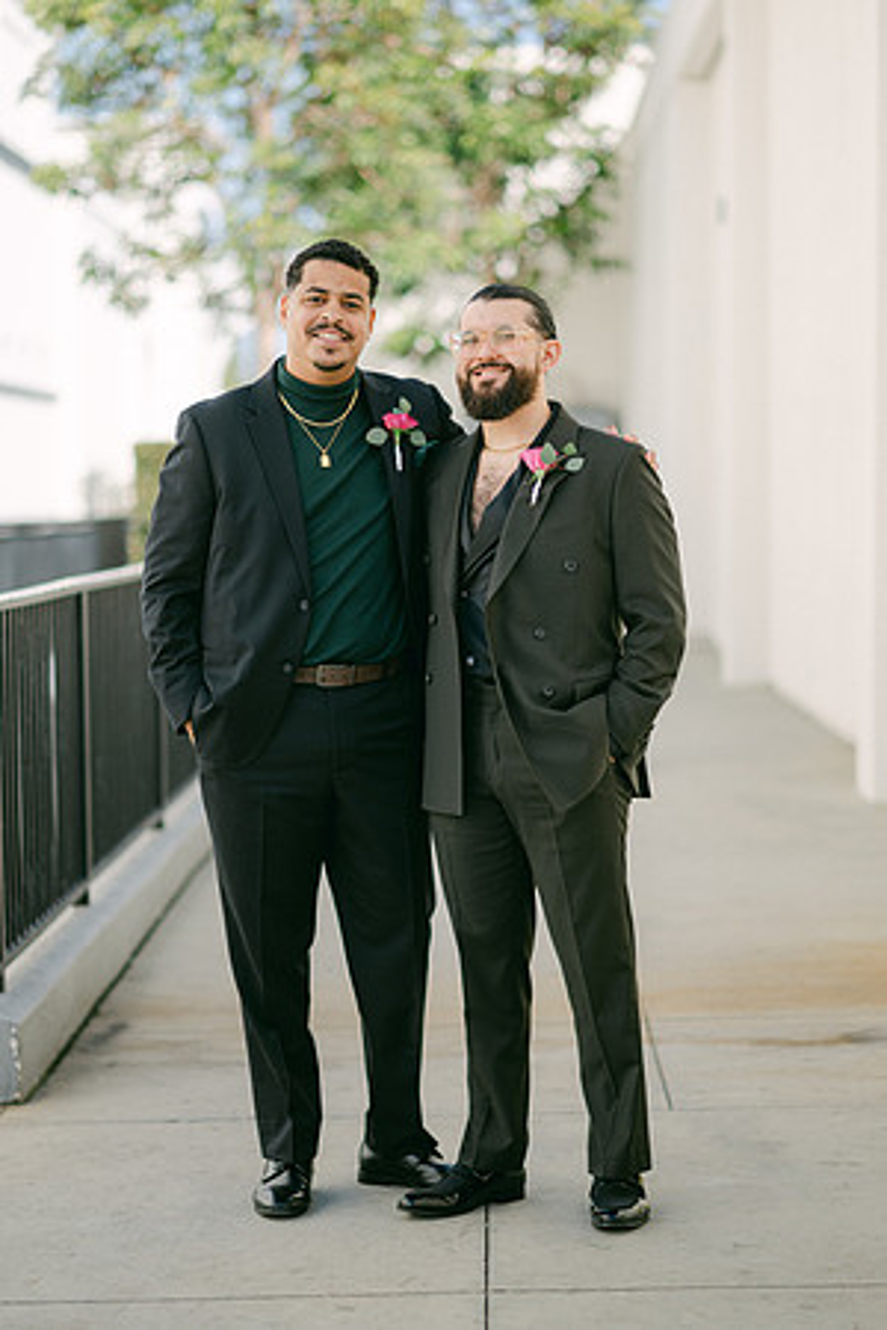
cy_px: 665
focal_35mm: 85
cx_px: 444
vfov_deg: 23.9
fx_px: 3141
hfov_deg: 16.1
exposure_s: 1/2500
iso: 80
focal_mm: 85
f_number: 1.8
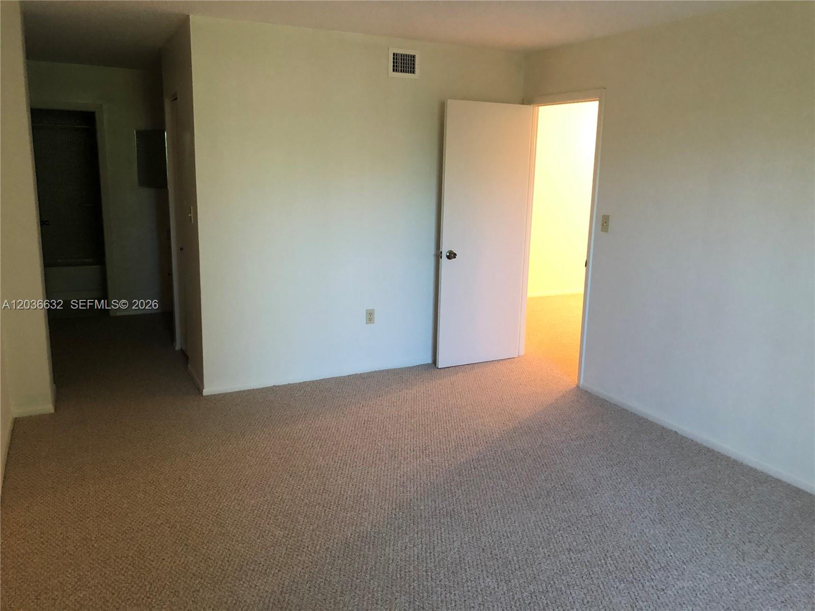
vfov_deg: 49.7
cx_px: 408
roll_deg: -1.5
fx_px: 659
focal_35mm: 28
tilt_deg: -10.6
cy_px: 306
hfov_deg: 63.4
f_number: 1.8
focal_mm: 3.99
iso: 80
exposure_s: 1/15
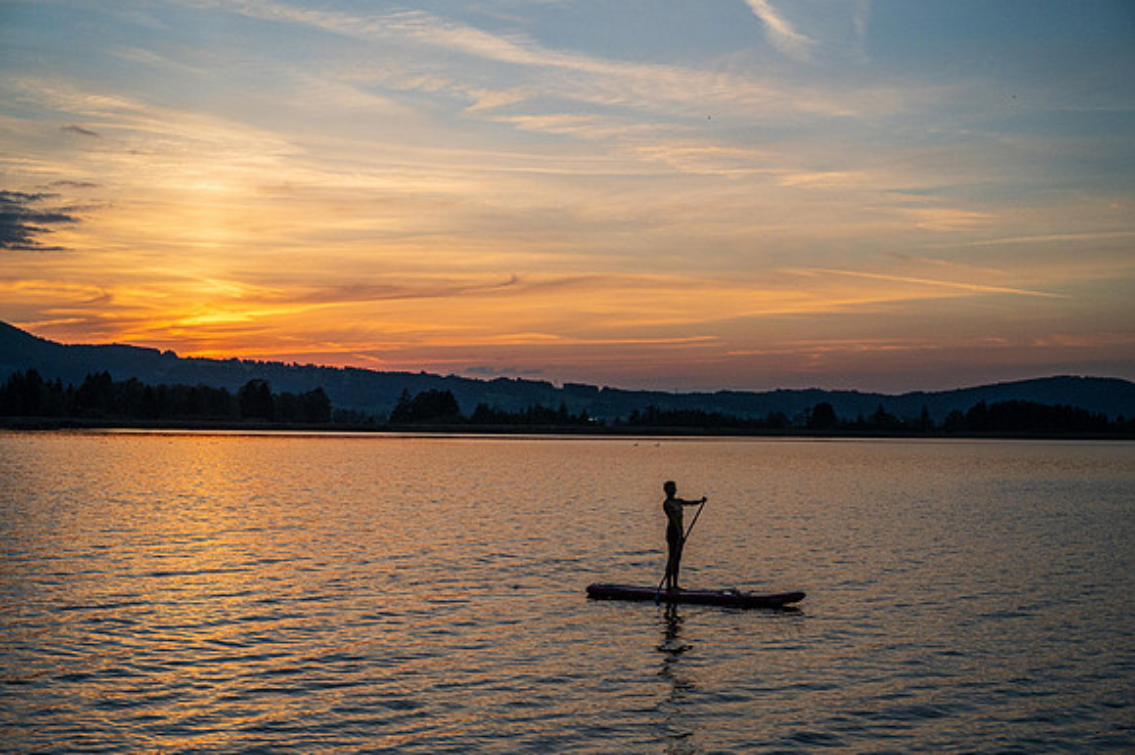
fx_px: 1544
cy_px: 378
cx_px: 568
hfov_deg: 40.4
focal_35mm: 49
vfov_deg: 27.5
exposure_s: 1/6400
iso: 1000
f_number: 4
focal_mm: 49
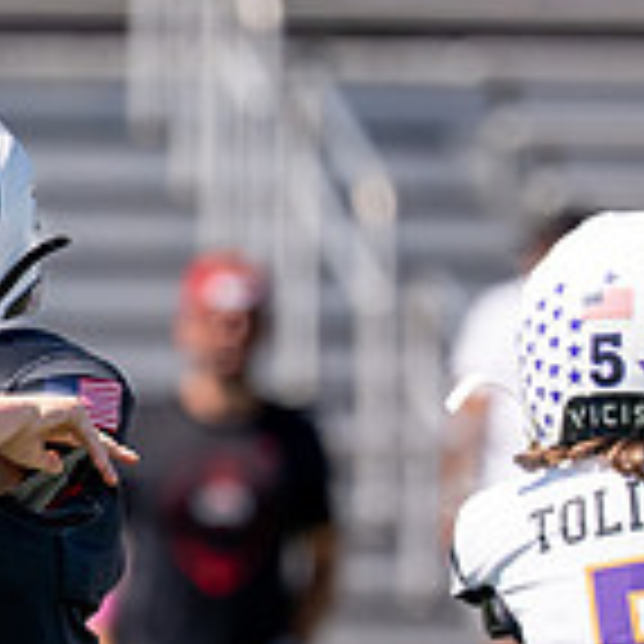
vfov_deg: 2.0
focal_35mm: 877
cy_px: 518
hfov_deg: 2.0
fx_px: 18459
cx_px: -103
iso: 200
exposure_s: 1/5000
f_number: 2.8
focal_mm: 173
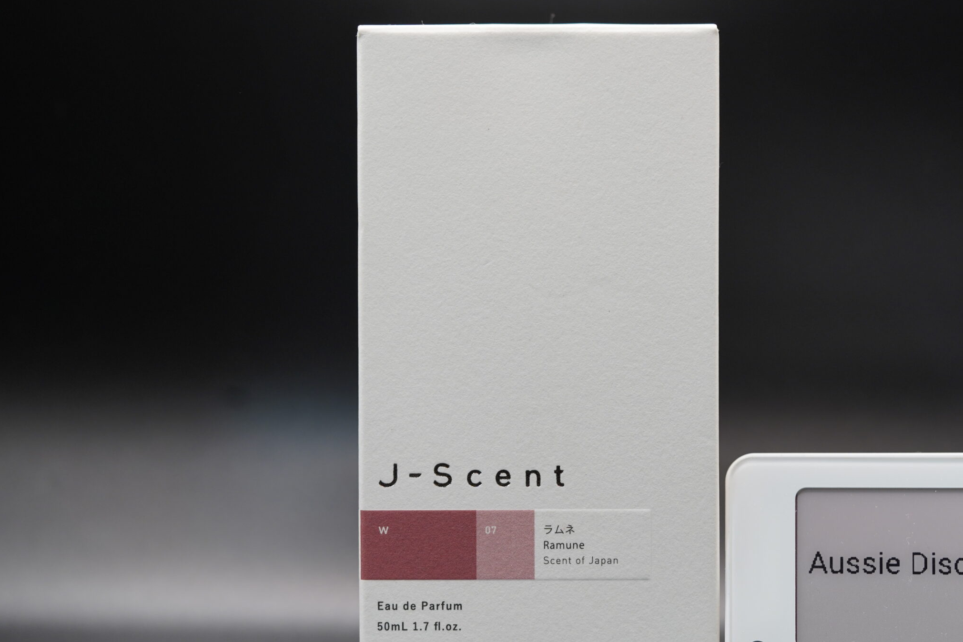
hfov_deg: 17.9
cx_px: 562
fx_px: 3050
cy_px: 362
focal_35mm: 114
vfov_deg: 12.0
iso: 640
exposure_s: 1/100
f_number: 4
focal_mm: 90
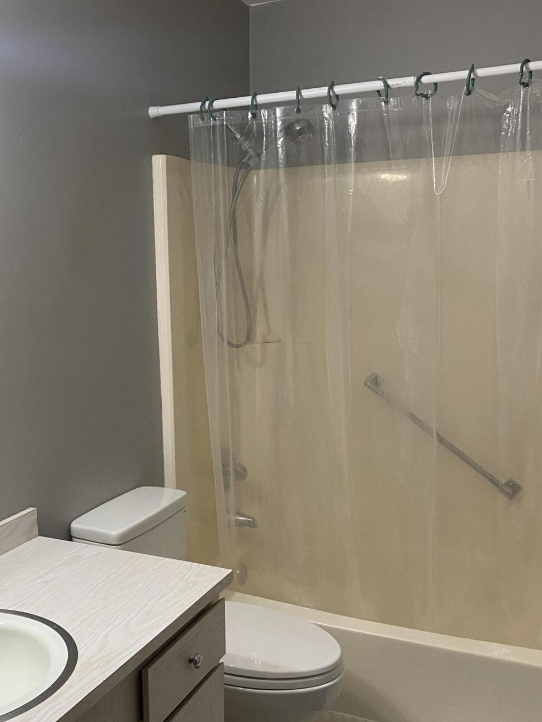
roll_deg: +0.5
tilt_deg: -8.8
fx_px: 835
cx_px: 177
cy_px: 373
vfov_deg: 46.8
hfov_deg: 35.6
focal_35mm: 40
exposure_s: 1/60
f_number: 1.8
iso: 160
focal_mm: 4.25
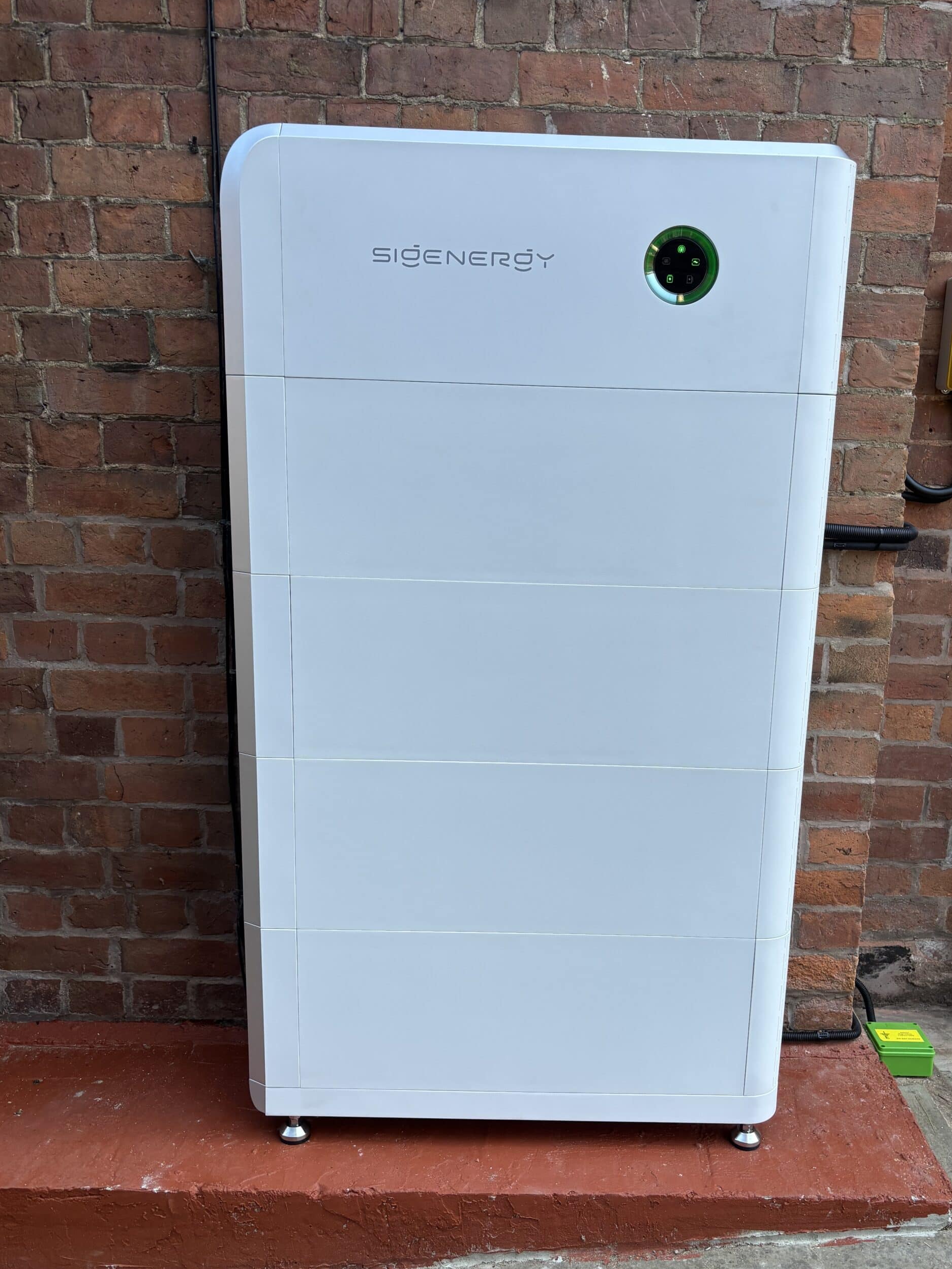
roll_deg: -2.8
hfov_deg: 46.7
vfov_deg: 59.9
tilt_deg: -12.8
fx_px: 1100
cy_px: 665
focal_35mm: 30
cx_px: 541
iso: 50
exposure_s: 1/376
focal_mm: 5.96
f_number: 1.6
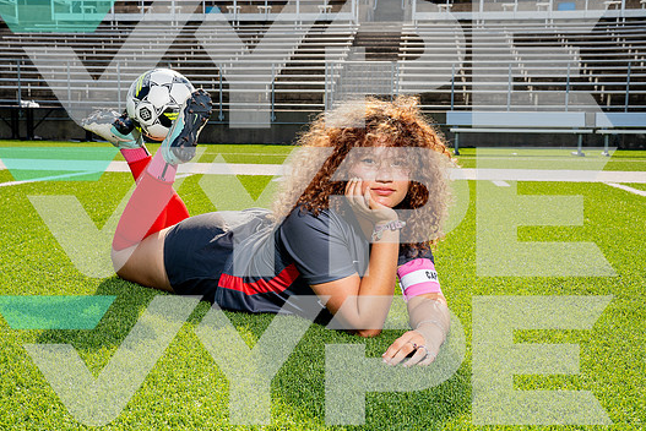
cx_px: 305
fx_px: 790
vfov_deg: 30.6
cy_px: 212
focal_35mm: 44
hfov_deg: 44.5
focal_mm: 40
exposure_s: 1/250
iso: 320
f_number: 10
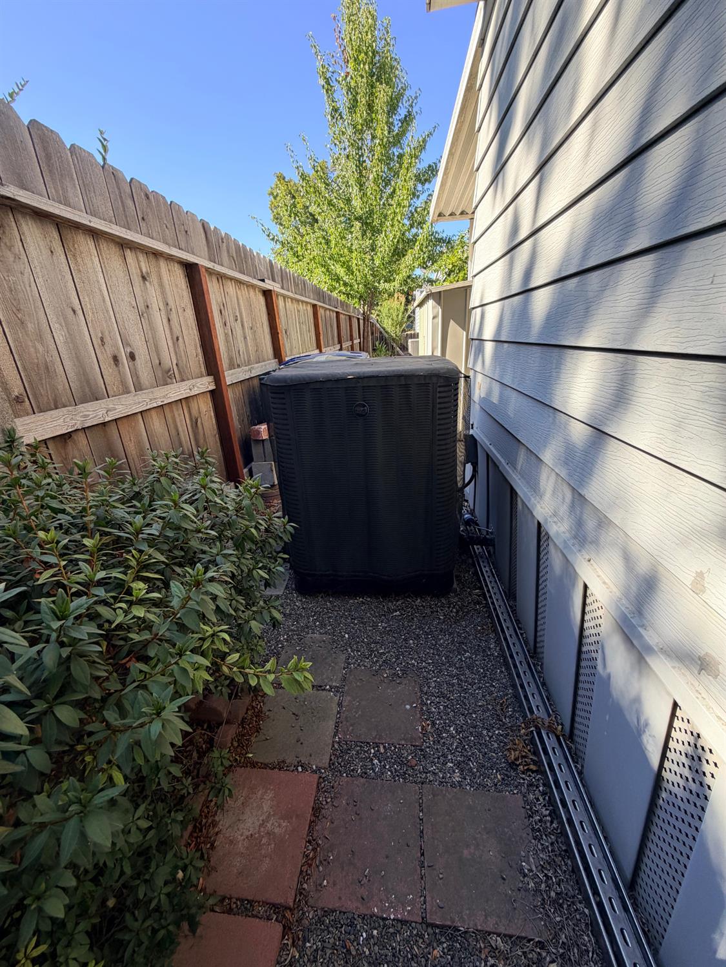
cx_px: 363
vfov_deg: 102.0
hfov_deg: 85.7
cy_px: 484
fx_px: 391
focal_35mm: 14
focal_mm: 2.22
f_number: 2.2
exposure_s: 1/232
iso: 40
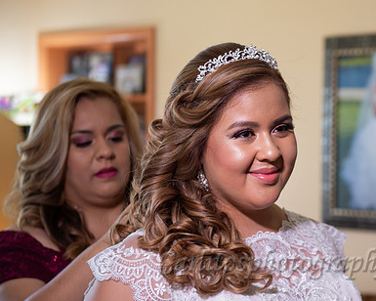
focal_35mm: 99
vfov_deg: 15.5
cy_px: 167
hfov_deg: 19.3
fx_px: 1102
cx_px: 271
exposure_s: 1/60
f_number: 3.2
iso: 400
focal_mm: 70
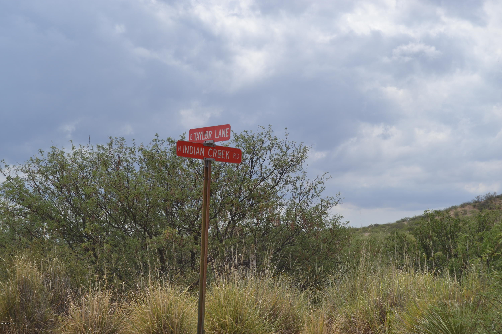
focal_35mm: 82
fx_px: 1150
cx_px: 251
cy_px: 167
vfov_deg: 16.6
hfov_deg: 24.6
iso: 100
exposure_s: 1/320
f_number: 9
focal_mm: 55
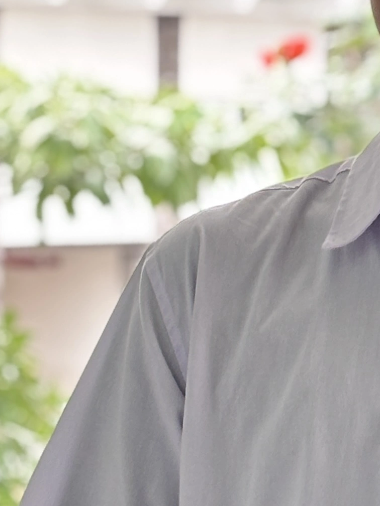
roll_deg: -0.6
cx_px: 362
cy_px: -190
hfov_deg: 7.1
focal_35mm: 208
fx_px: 3044
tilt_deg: +6.4
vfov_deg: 9.3
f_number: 1.6
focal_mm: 5.96
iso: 50
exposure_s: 1/100
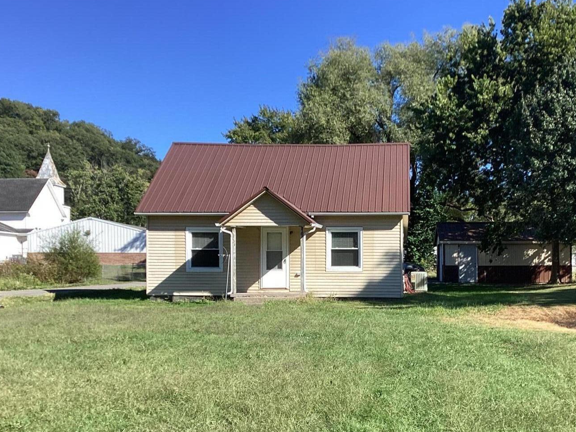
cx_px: 379
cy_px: 300
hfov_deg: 39.2
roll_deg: +1.3
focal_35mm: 48
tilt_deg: -2.2
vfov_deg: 30.0
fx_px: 799
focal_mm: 3.3
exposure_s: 1/815
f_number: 2.4
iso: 25
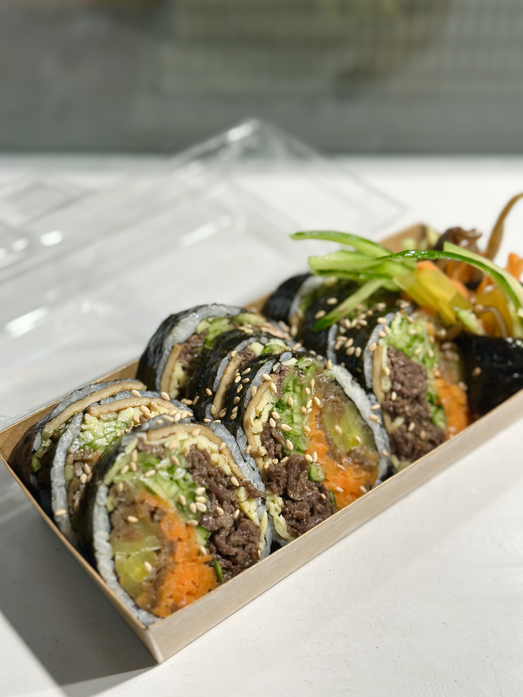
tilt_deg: -41.4
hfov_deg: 30.3
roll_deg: -1.9
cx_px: 262
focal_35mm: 48
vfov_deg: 39.7
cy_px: 348
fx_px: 967
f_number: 1.78
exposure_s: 1/60
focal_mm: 6.86
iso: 125
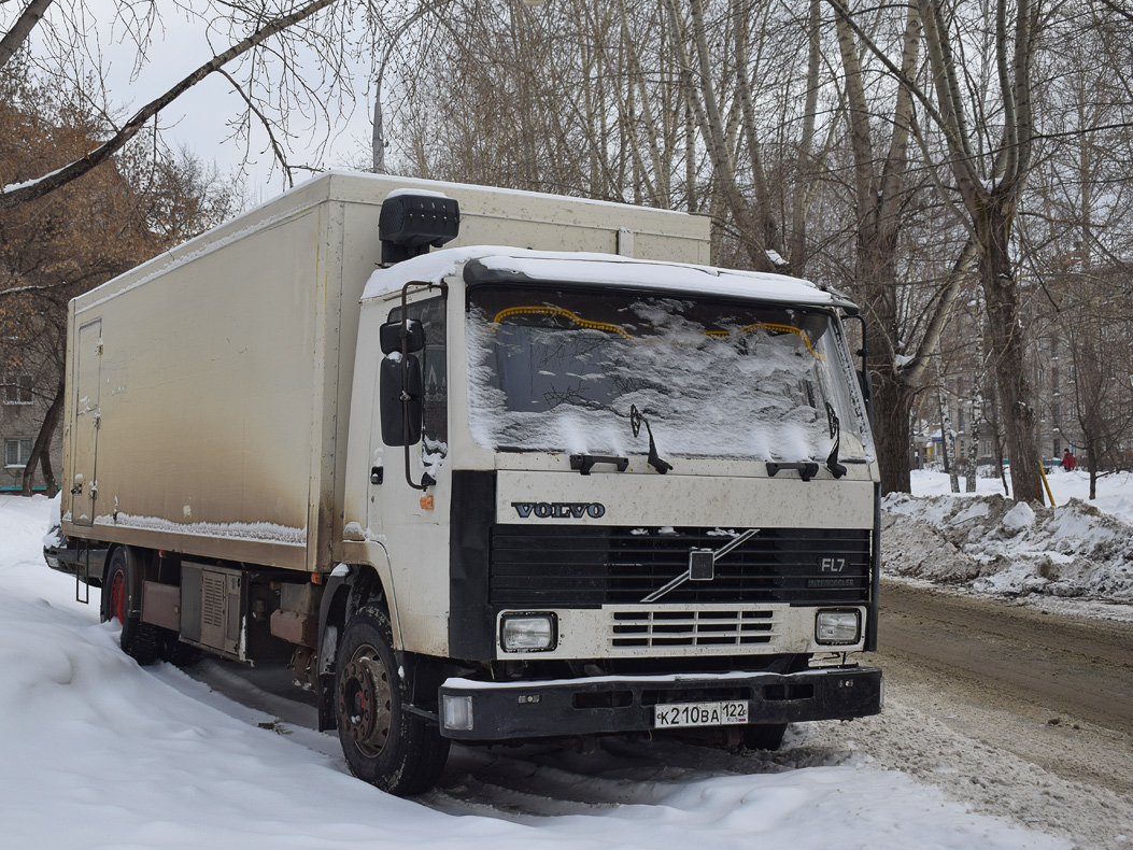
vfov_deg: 31.5
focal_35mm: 46
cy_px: 422
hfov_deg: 41.2
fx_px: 1506
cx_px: 508
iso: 200
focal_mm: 28
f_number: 5.6
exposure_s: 1/500
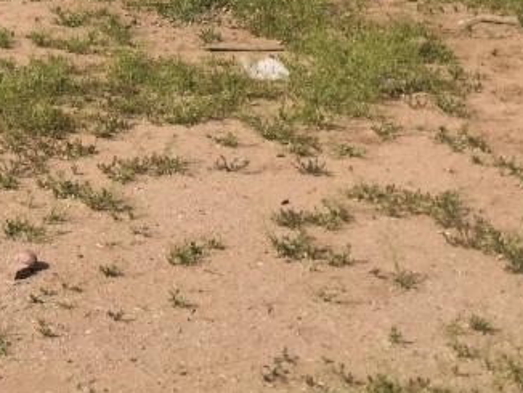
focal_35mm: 91
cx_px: -173
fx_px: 1376
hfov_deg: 19.7
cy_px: -63
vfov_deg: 15.7
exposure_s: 1/1832
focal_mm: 4.15
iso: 25
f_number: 2.2
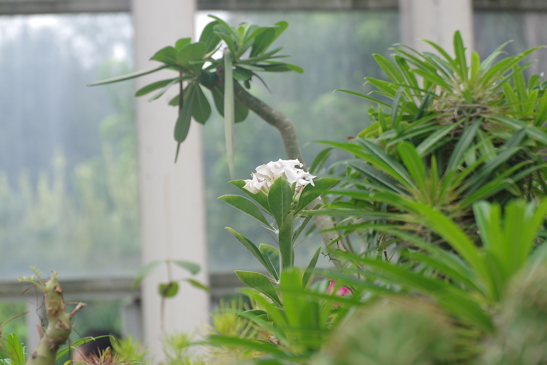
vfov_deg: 13.0
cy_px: 182
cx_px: 274
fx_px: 1595
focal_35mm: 105
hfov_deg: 19.5
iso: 400
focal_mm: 70
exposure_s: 1/30
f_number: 5.6
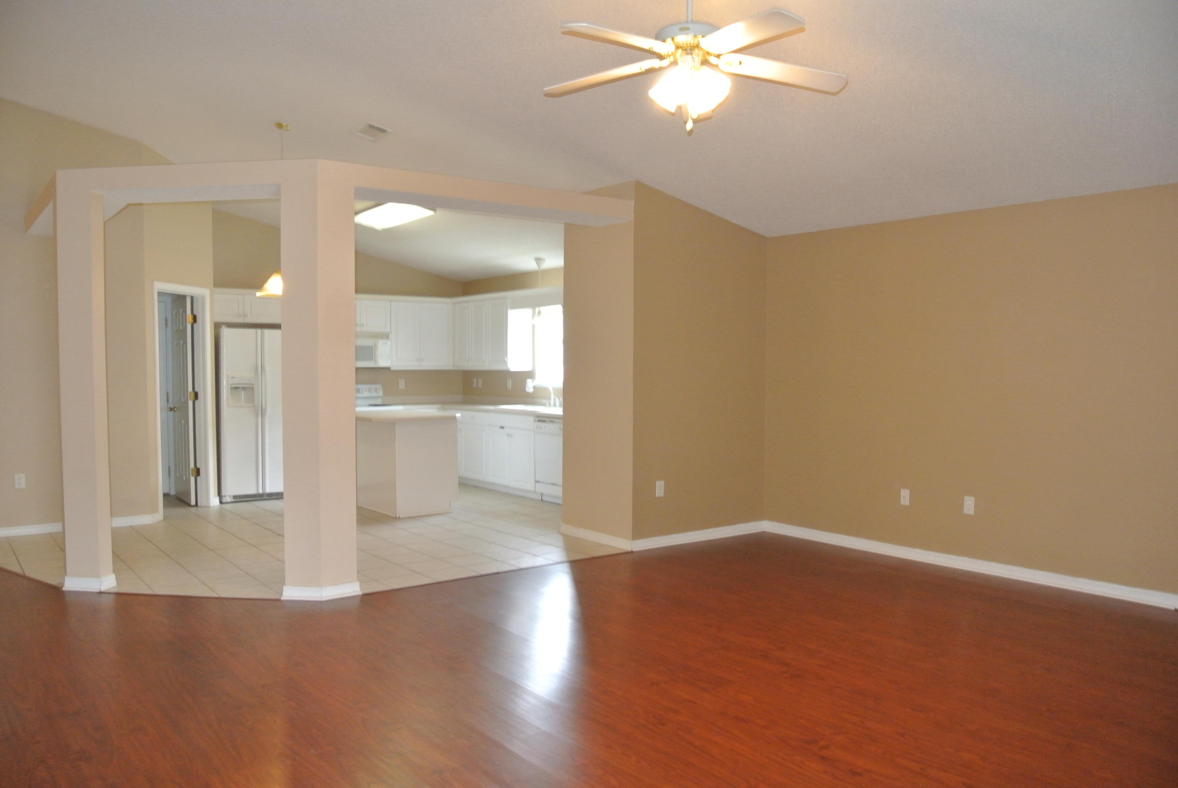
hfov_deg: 67.3
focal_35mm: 27
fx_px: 885
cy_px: 394
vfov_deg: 48.0
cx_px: 589
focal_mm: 10
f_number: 3.5
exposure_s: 1/60
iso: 720
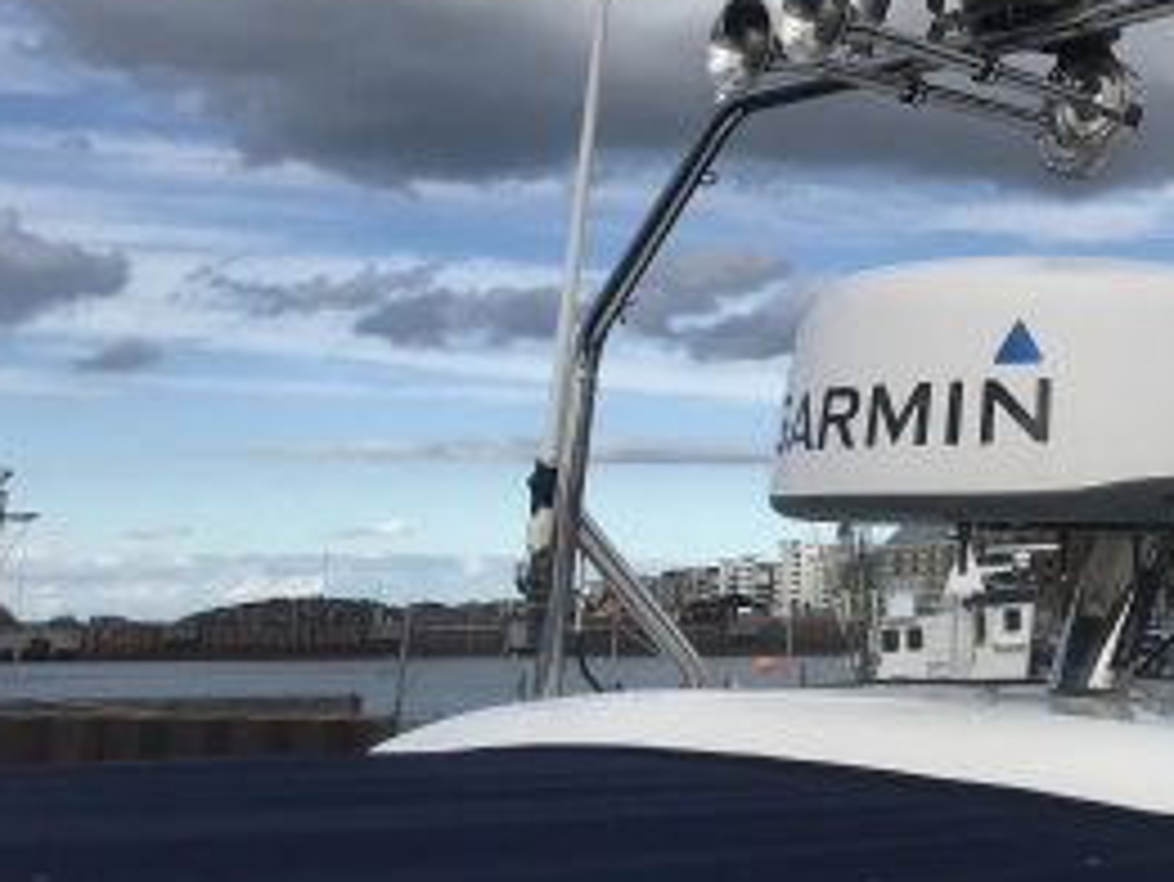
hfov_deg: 30.2
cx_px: 1196
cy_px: 178
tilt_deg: +13.3
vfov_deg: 24.4
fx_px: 2002
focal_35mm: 59
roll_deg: -0.1
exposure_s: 1/3546
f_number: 1.8
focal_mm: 3.99
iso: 20
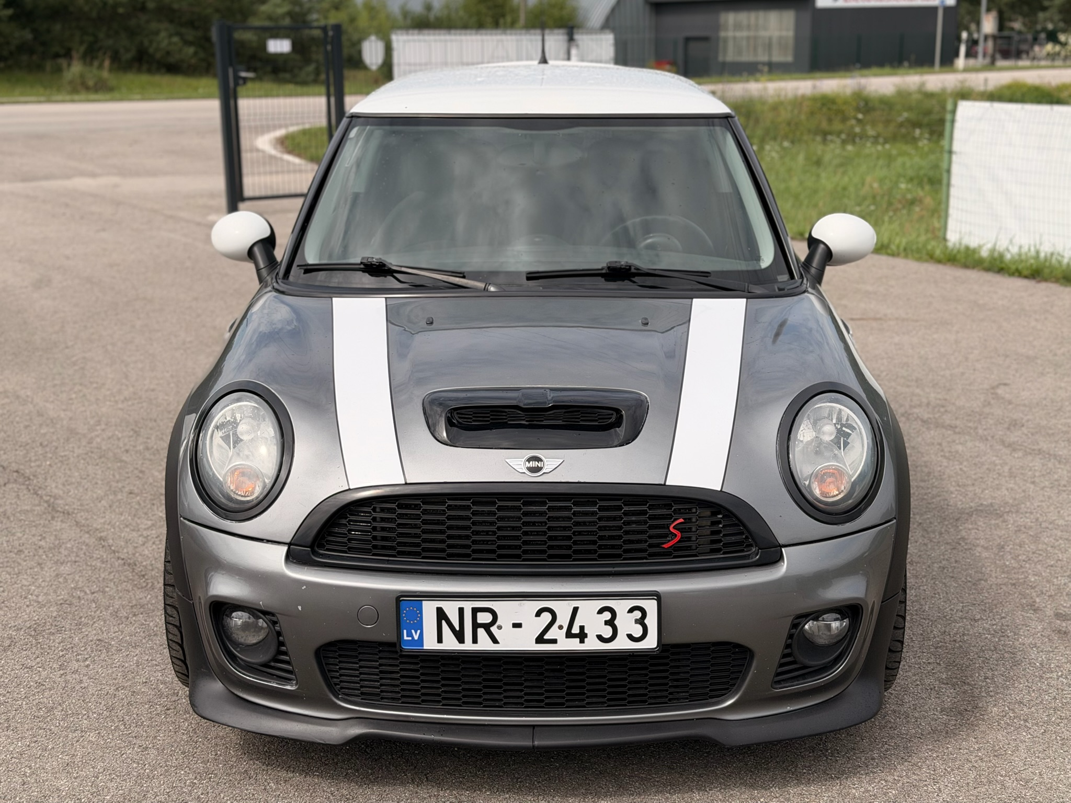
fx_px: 1485
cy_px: 402
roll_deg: +0.1
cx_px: 536
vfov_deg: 30.3
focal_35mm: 48
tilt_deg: -13.7
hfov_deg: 39.7
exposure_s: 1/4587
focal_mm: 6.76
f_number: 1.78
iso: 64
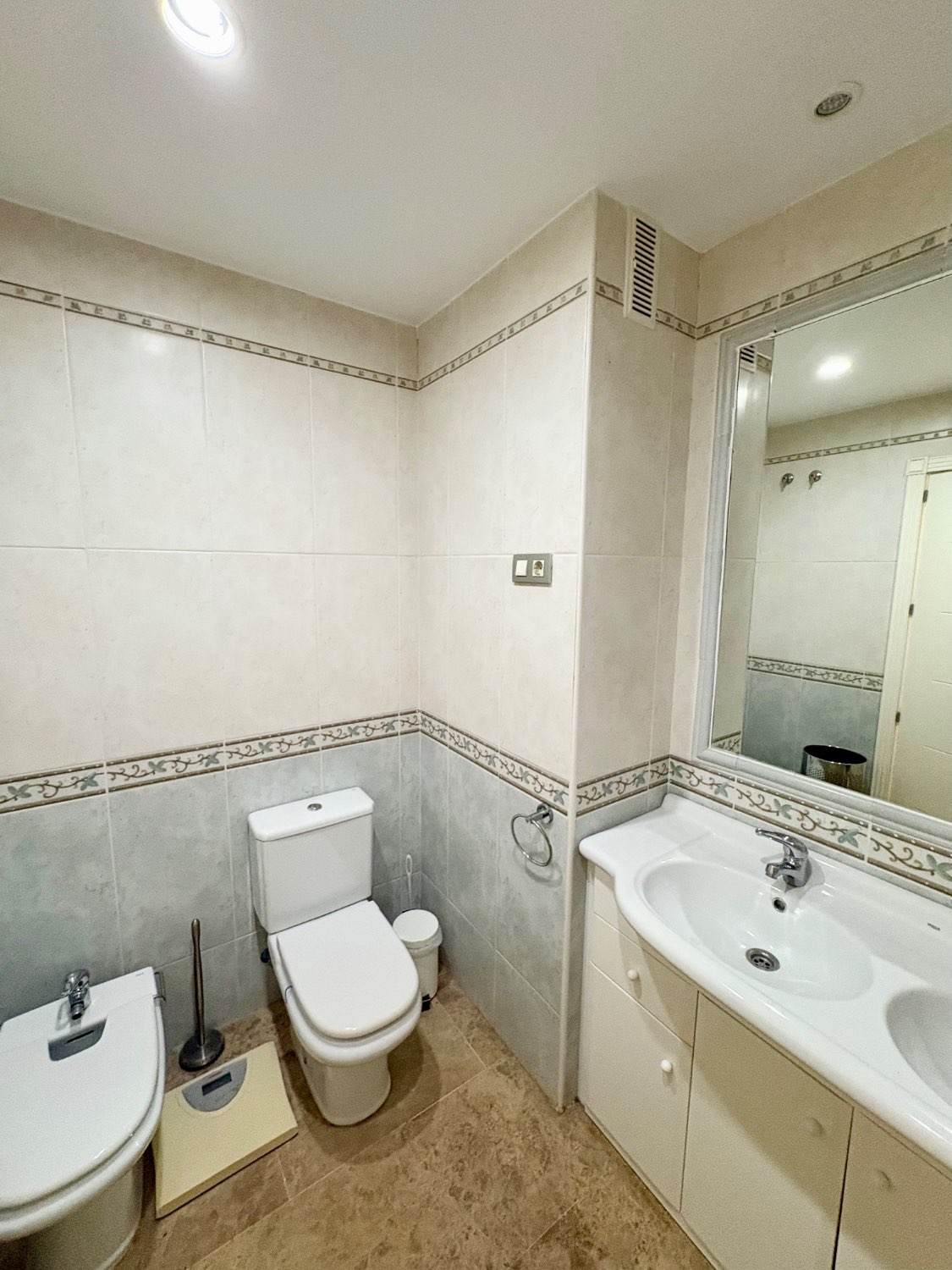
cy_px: 635
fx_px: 513
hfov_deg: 85.7
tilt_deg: -7.2
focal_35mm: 14
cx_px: 476
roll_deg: -0.4
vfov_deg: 102.1
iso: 400
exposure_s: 1/50
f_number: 2.2
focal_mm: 2.22
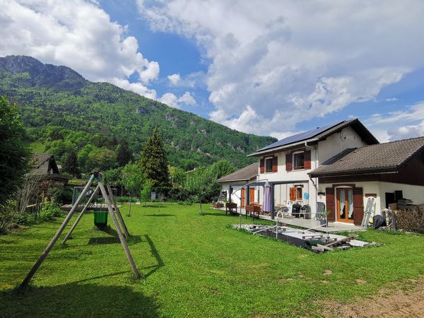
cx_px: 212
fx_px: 208
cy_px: 159
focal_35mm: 17
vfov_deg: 74.7
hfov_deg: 91.0
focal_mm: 2.26
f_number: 2.2
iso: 50
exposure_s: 1/1672
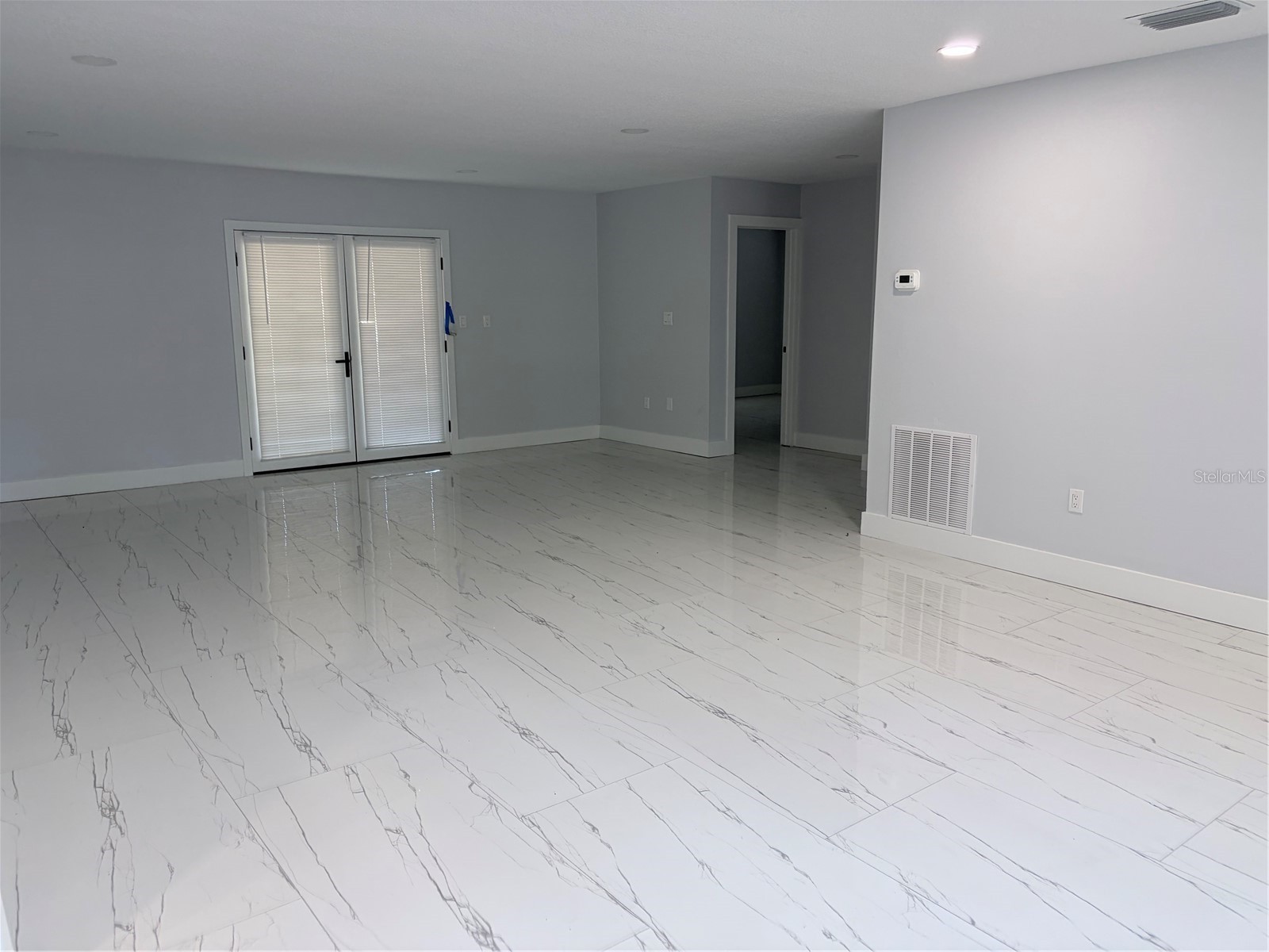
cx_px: 634
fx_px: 953
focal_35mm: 26
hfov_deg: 67.3
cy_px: 476
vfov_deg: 53.1
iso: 64
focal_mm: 5.96
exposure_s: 1/60
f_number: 1.6
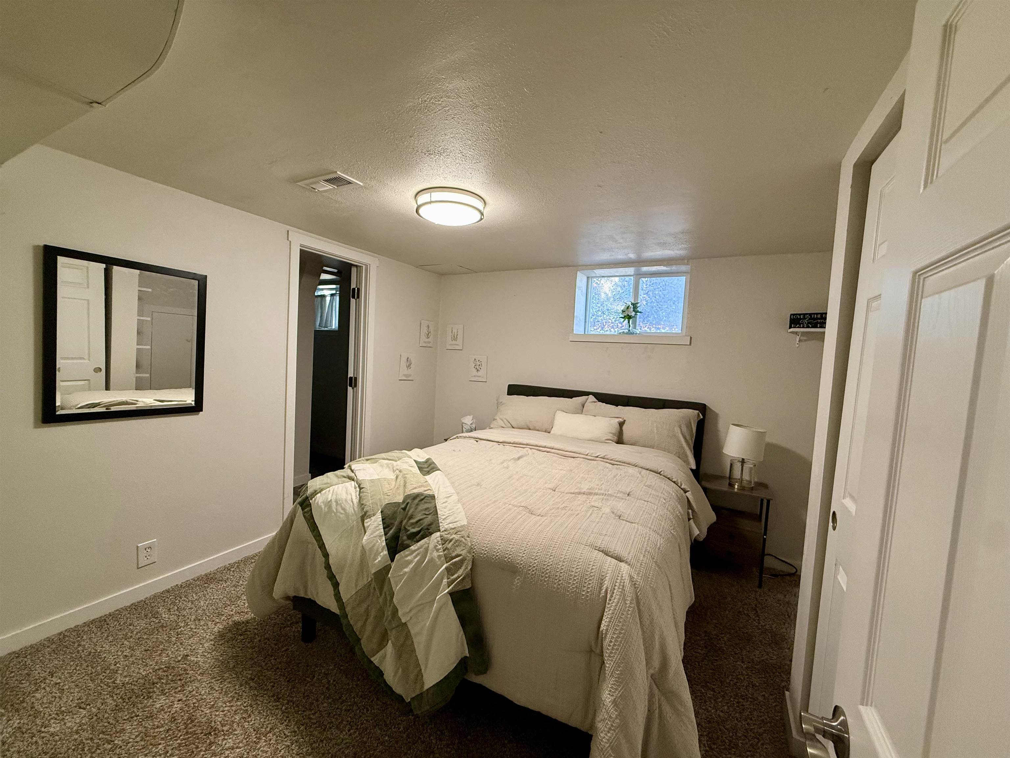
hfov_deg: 102.1
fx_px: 408
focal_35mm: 14
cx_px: 505
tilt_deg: -2.9
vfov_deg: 85.7
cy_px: 379
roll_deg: -2.9
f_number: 2.2
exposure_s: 1/120
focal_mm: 2.22
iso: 320
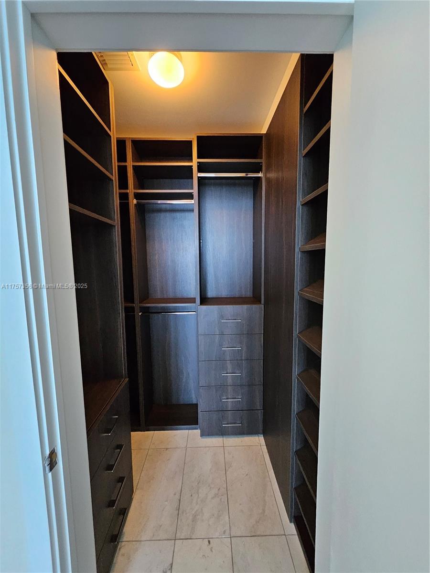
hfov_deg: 89.9
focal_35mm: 13
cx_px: 215
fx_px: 215
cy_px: 286
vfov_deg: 106.2
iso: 400
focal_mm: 1.74
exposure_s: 1/60
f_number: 2.2
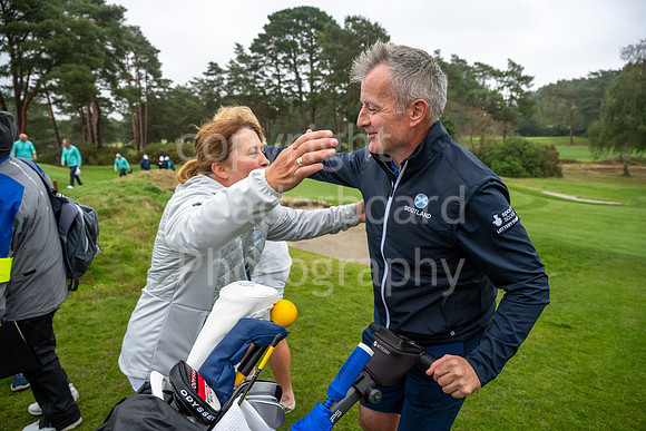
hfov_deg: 73.7
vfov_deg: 53.2
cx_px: 323
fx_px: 431
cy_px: 216
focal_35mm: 24
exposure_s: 1/250
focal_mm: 24
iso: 2000
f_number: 4.5
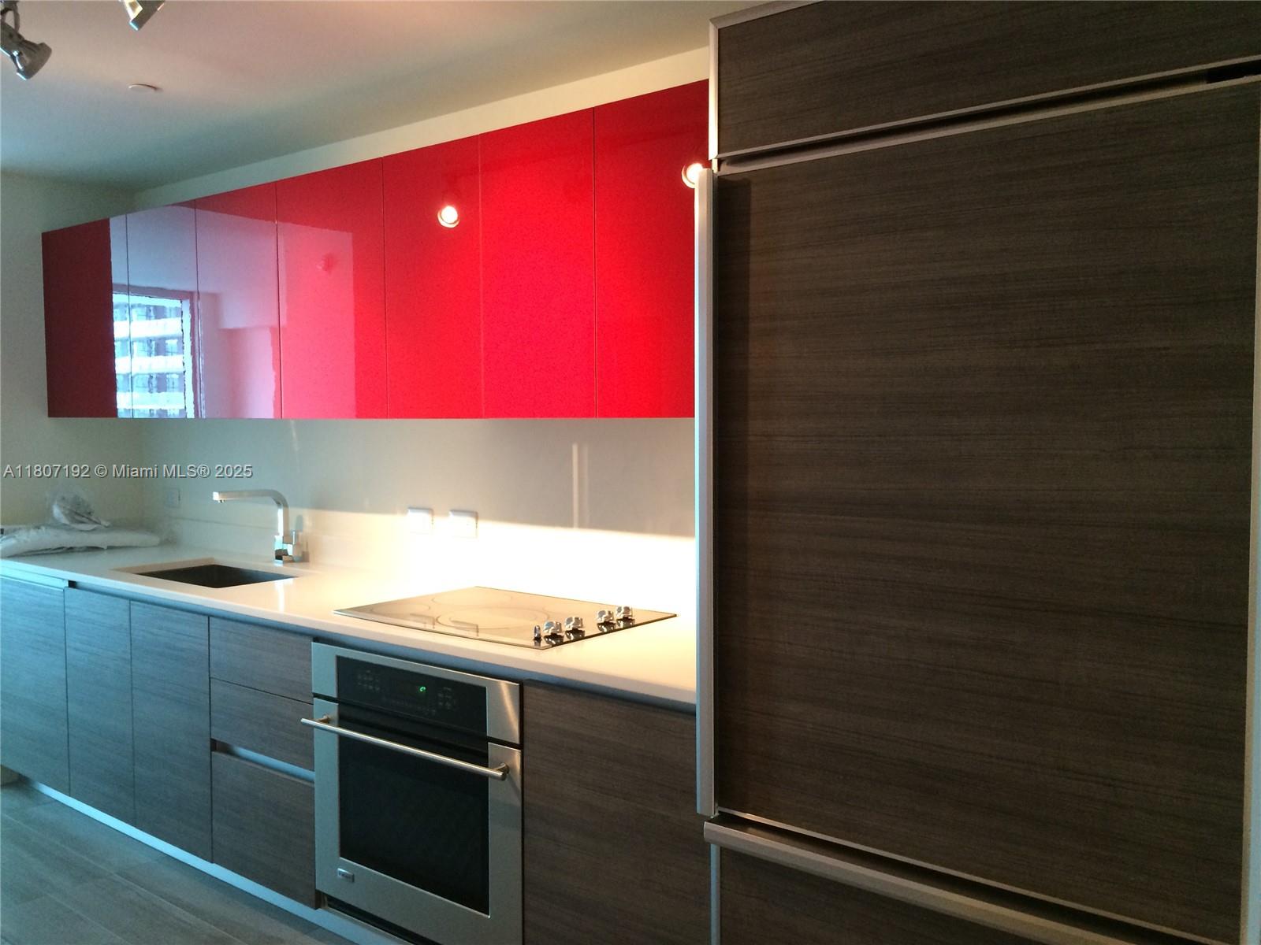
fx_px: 1093
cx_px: 630
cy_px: 472
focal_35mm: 30
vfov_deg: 46.8
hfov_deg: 60.0
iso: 160
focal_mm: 4.12
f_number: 2.2
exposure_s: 1/30
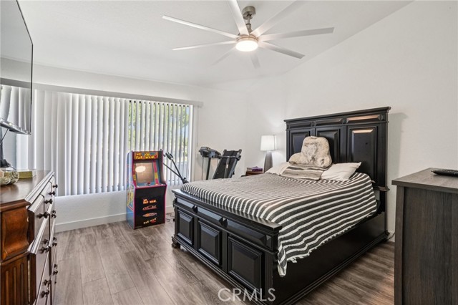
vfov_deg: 73.7
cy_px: 152
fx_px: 203
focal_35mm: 16
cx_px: 229
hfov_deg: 96.8
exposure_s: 1/20
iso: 3200
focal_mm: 16
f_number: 16
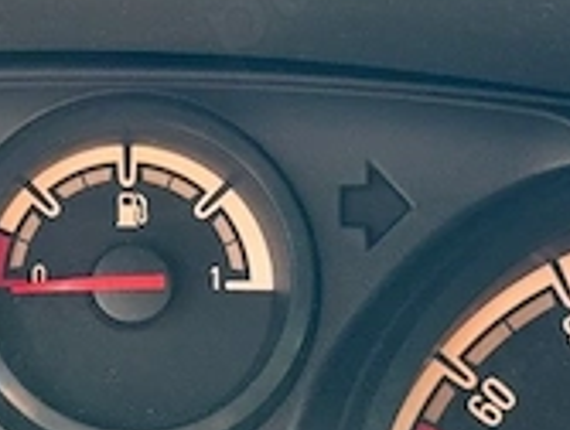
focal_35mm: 172
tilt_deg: -24.1
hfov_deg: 11.4
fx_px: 2838
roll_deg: -2.5
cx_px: 27
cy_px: 440
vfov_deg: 8.6
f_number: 1.78
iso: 160
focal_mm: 6.76
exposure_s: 1/90
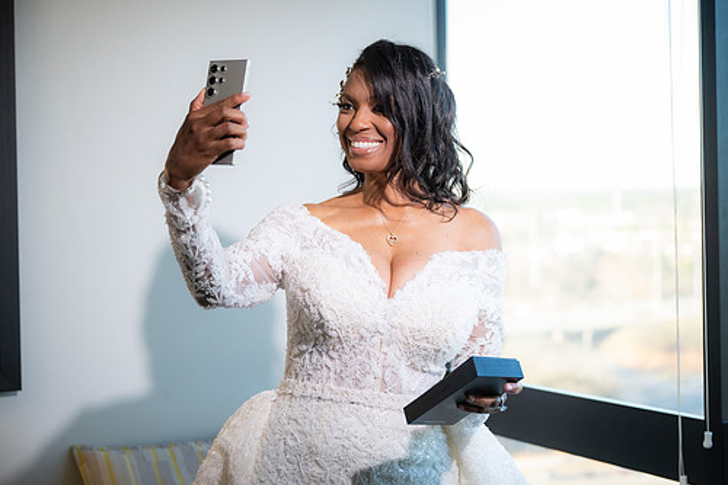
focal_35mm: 65
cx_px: 418
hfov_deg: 30.9
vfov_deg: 20.9
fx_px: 1314
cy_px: 218
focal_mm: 56
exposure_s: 1/125
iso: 1600
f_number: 2.8
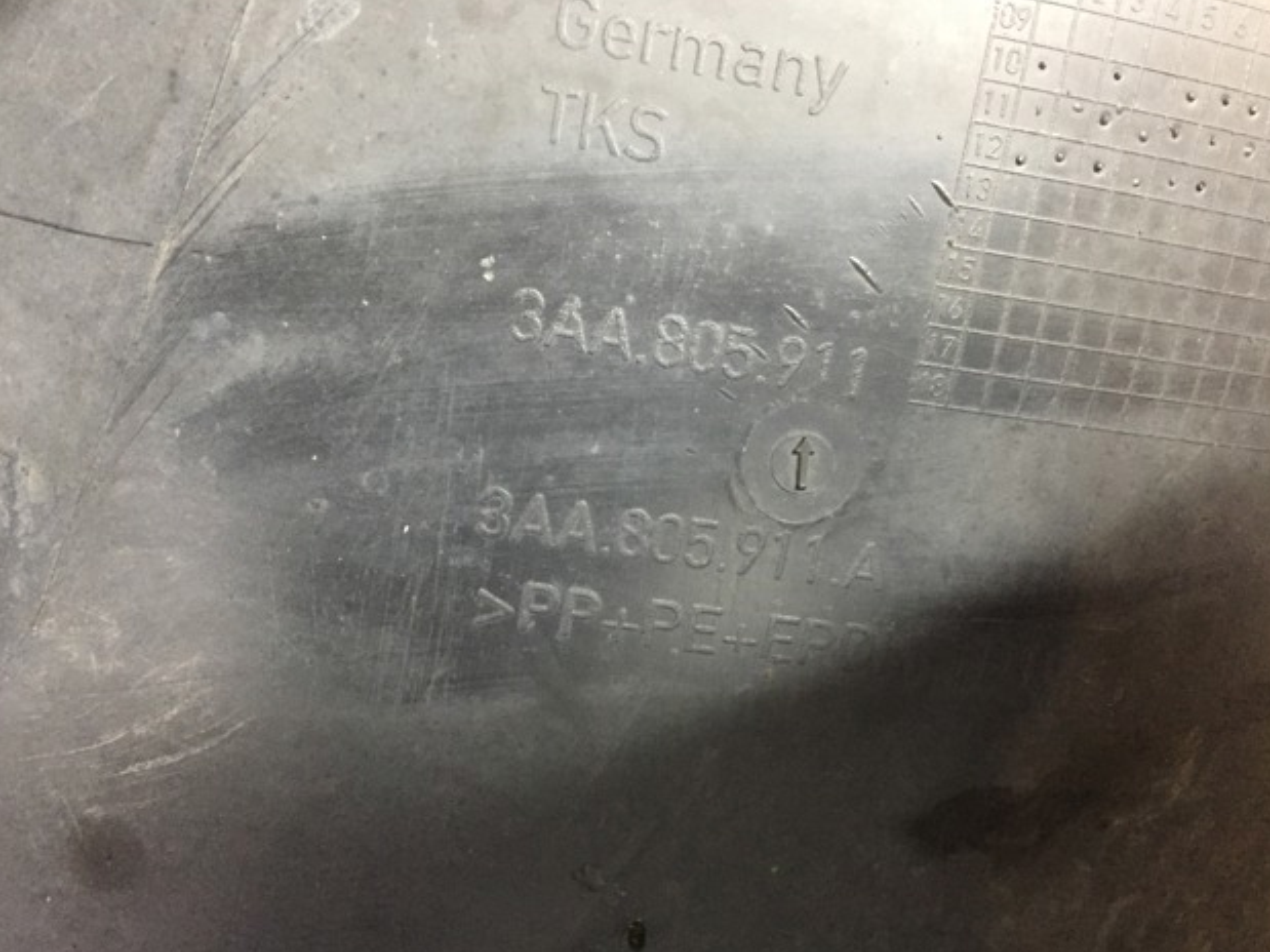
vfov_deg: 46.8
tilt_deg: -61.9
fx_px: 1100
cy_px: 470
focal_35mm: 30
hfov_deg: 60.0
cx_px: 640
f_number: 2.2
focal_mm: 4.15
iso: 250
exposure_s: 1/25
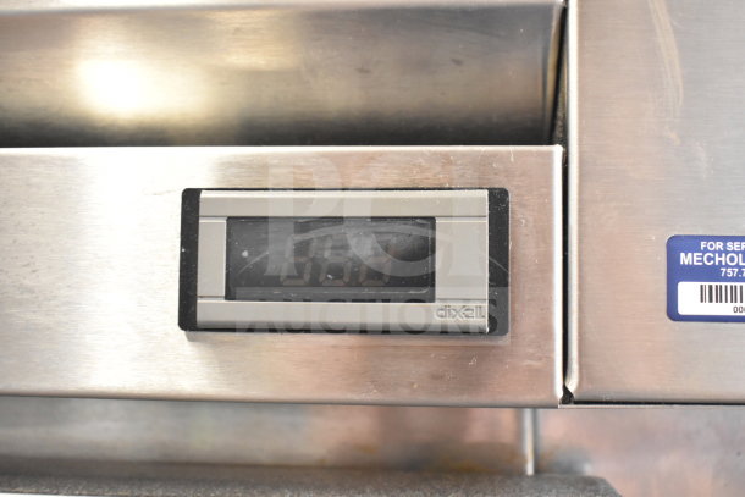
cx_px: 372
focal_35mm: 44
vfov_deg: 30.9
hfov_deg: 45.0
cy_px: 248
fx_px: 900
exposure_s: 1/50
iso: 3600
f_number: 4.2
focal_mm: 29
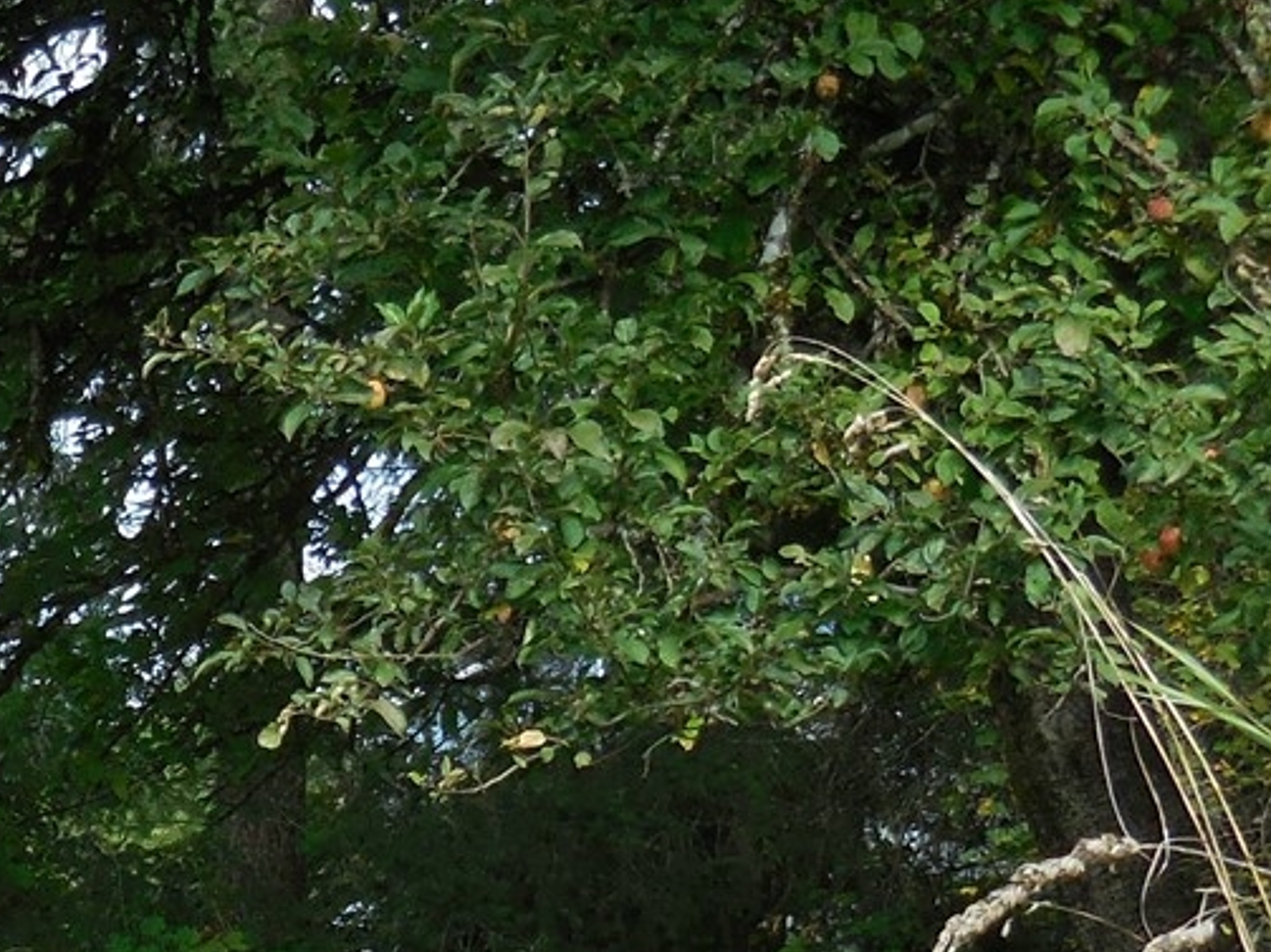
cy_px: 995
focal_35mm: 105
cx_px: -280
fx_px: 3854
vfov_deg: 13.8
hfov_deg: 17.8
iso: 125
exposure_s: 1/320
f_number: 3.7
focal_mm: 5.9
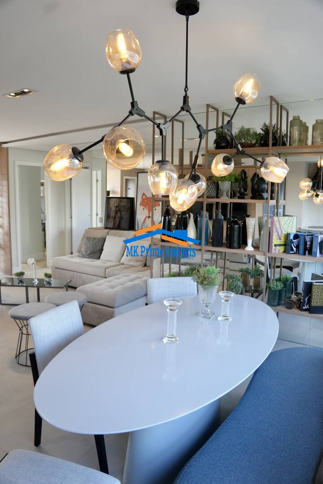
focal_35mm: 24
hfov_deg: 53.1
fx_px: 323
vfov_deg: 73.7
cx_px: 162
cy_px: 242
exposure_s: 1/160
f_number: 4
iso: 640
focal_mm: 16
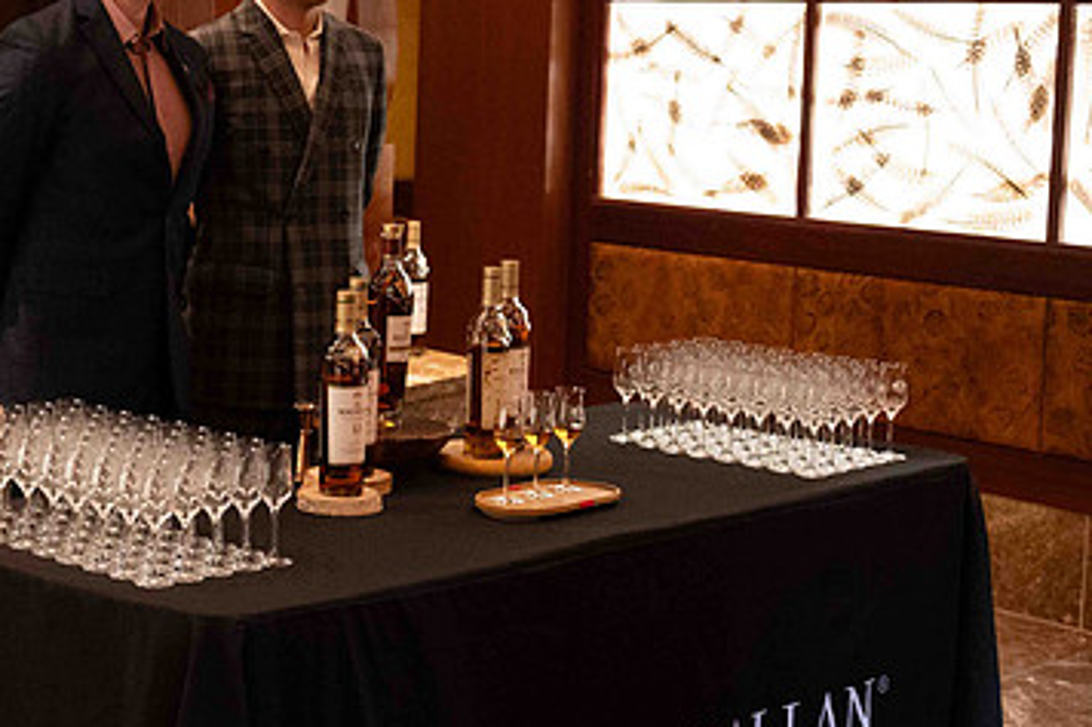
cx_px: 106
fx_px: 2395
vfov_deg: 17.3
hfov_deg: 24.9
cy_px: 321
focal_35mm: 79
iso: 12800
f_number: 5
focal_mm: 42
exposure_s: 1/60
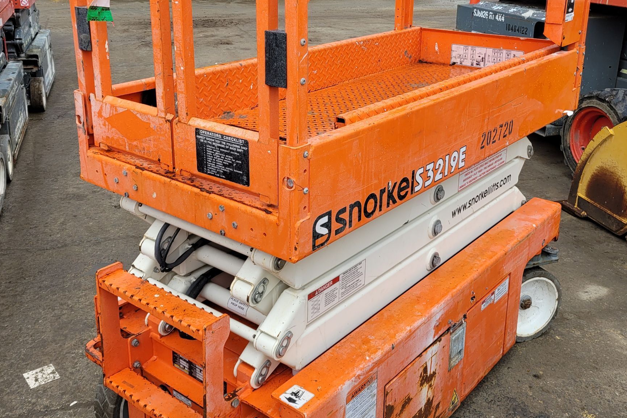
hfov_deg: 49.5
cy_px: 144
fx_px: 679
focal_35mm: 39
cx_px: 293
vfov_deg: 34.0
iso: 40
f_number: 1.8
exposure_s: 1/535
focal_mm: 5.4
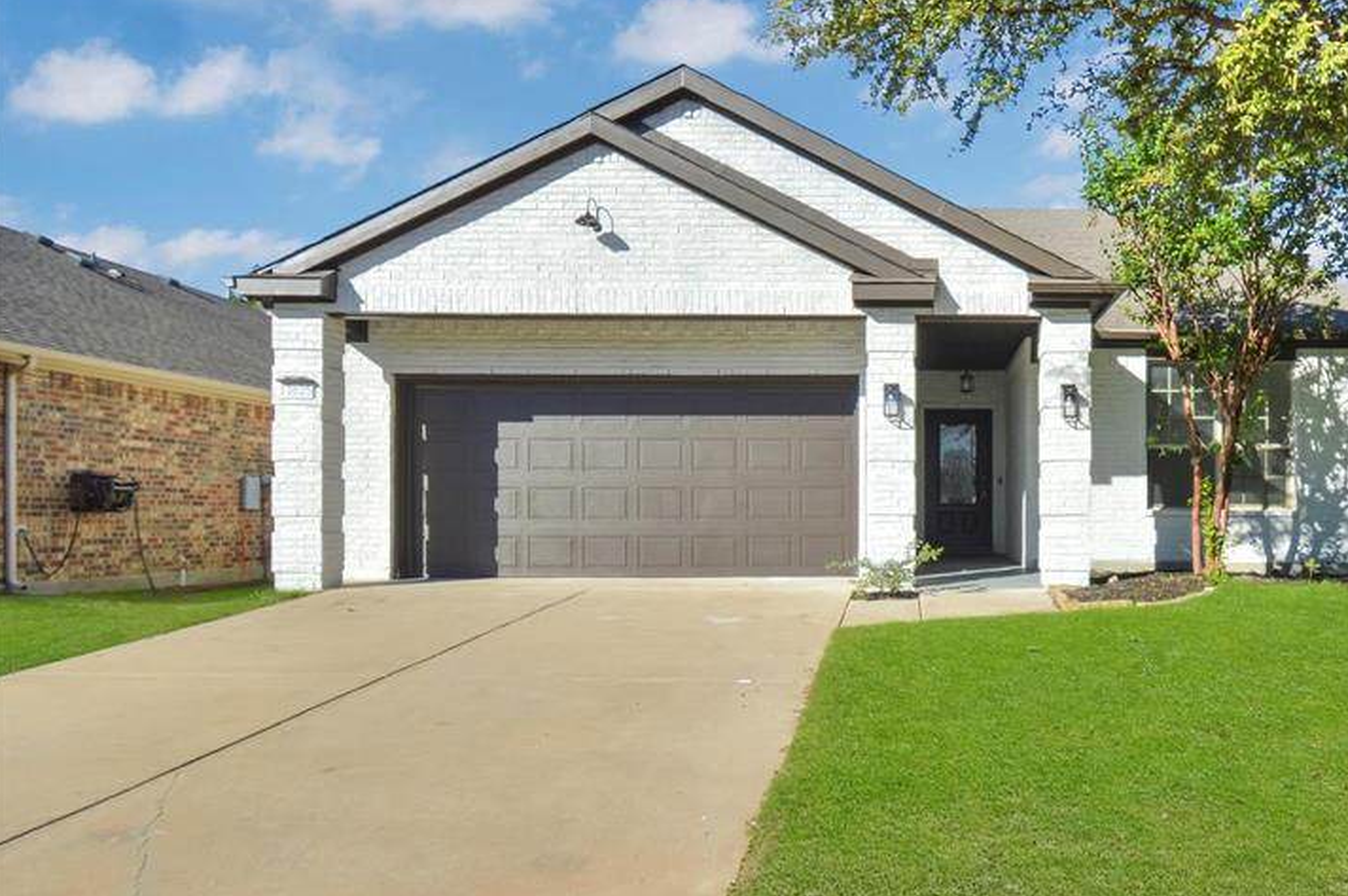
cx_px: 960
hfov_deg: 70.9
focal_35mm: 24
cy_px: 422
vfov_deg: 53.5
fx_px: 887
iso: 100
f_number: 9
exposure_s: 1/320
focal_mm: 11
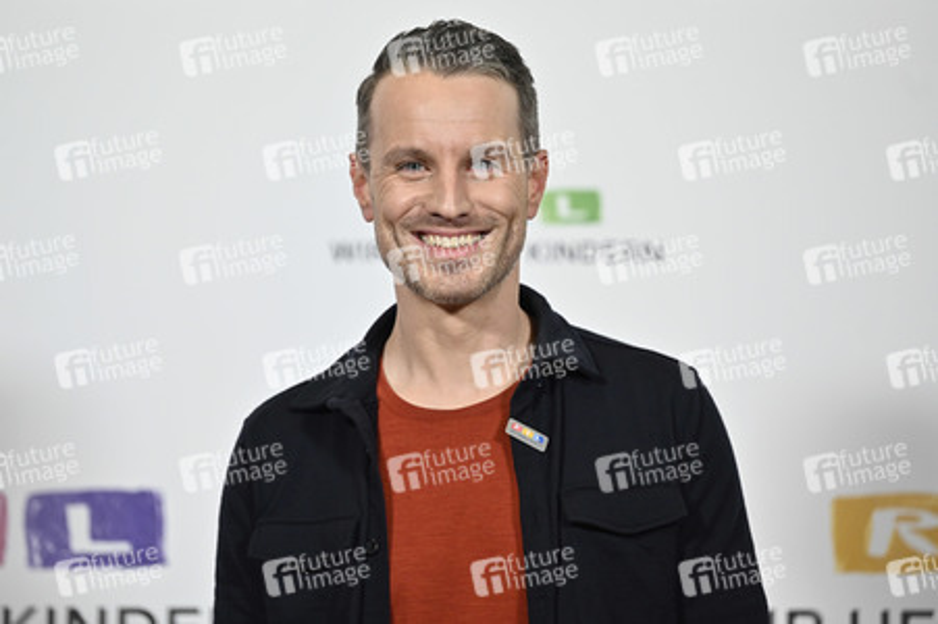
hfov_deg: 13.7
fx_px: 3905
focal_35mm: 150
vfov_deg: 9.1
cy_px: 312
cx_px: 469
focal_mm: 150
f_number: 2.8
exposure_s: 1/640
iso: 1000
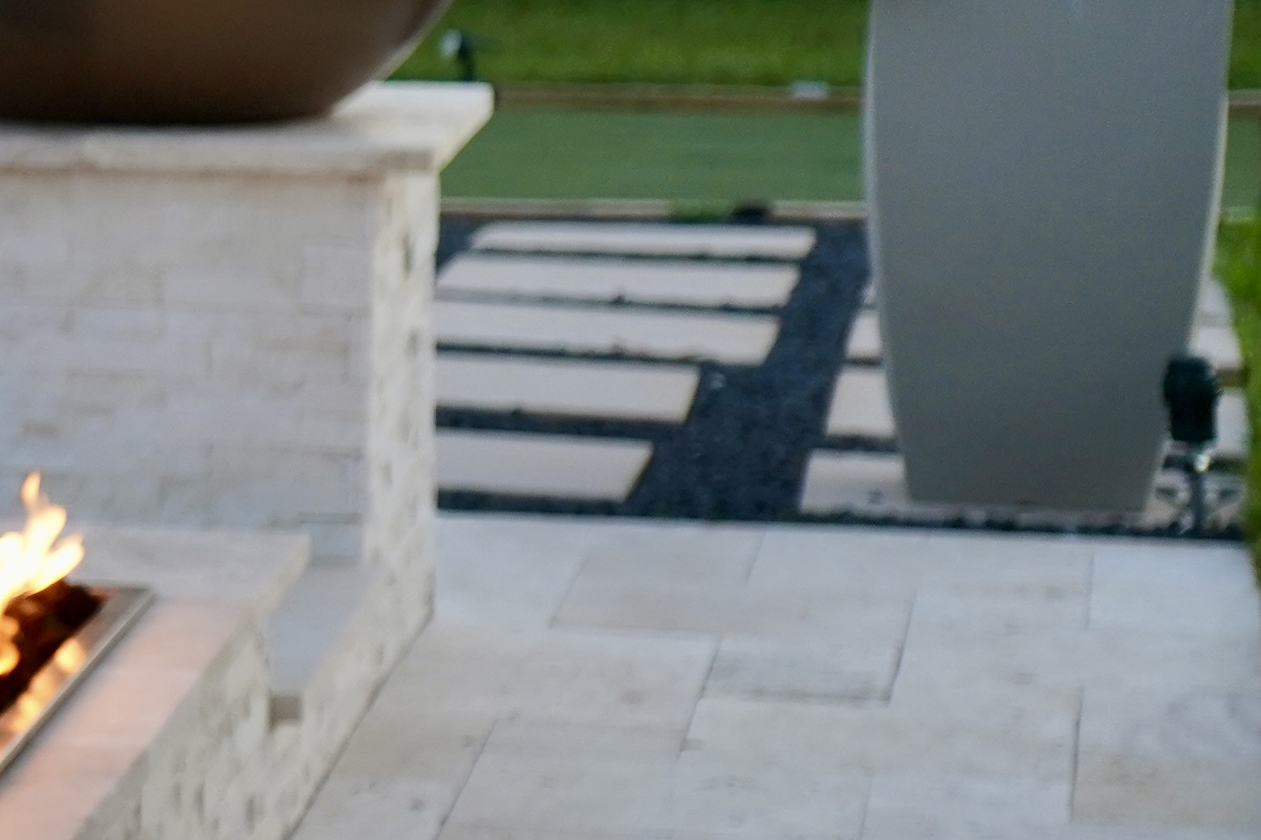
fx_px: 6619
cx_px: -944
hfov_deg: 10.3
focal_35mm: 189
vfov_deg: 7.3
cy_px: 290
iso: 640
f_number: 4.5
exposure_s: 1/160
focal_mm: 49
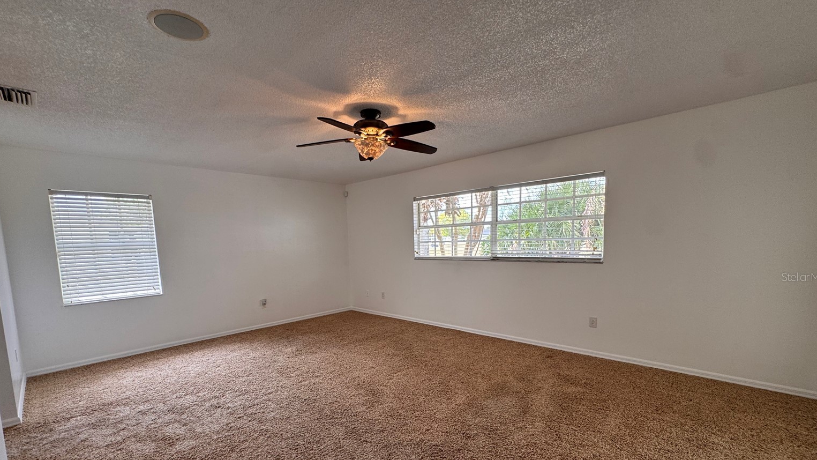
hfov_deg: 99.4
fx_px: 347
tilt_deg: -7.1
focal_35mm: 16
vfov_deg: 66.4
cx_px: 403
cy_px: 277
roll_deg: +0.8
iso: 64
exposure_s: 1/99
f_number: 2.2
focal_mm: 2.22
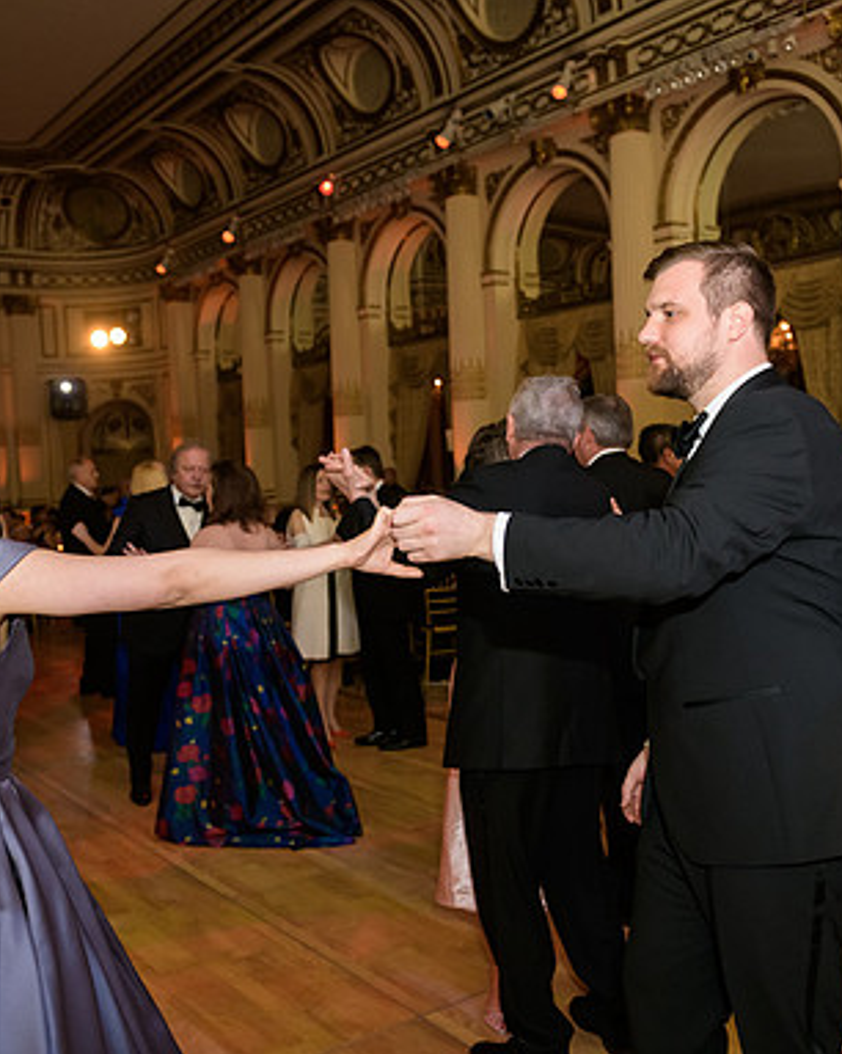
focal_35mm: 37
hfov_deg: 40.1
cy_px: 530
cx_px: 380
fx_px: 1153
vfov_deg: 49.1
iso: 1600
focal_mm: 26
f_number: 3.2
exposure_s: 1/100
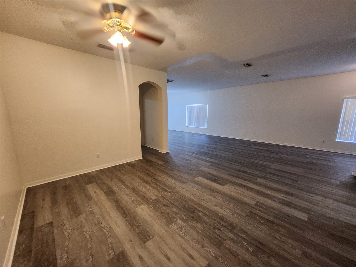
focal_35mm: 13
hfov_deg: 106.2
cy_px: 134
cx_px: 178
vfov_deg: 89.9
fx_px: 134
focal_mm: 1.74
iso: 320
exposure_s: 1/30
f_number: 2.2
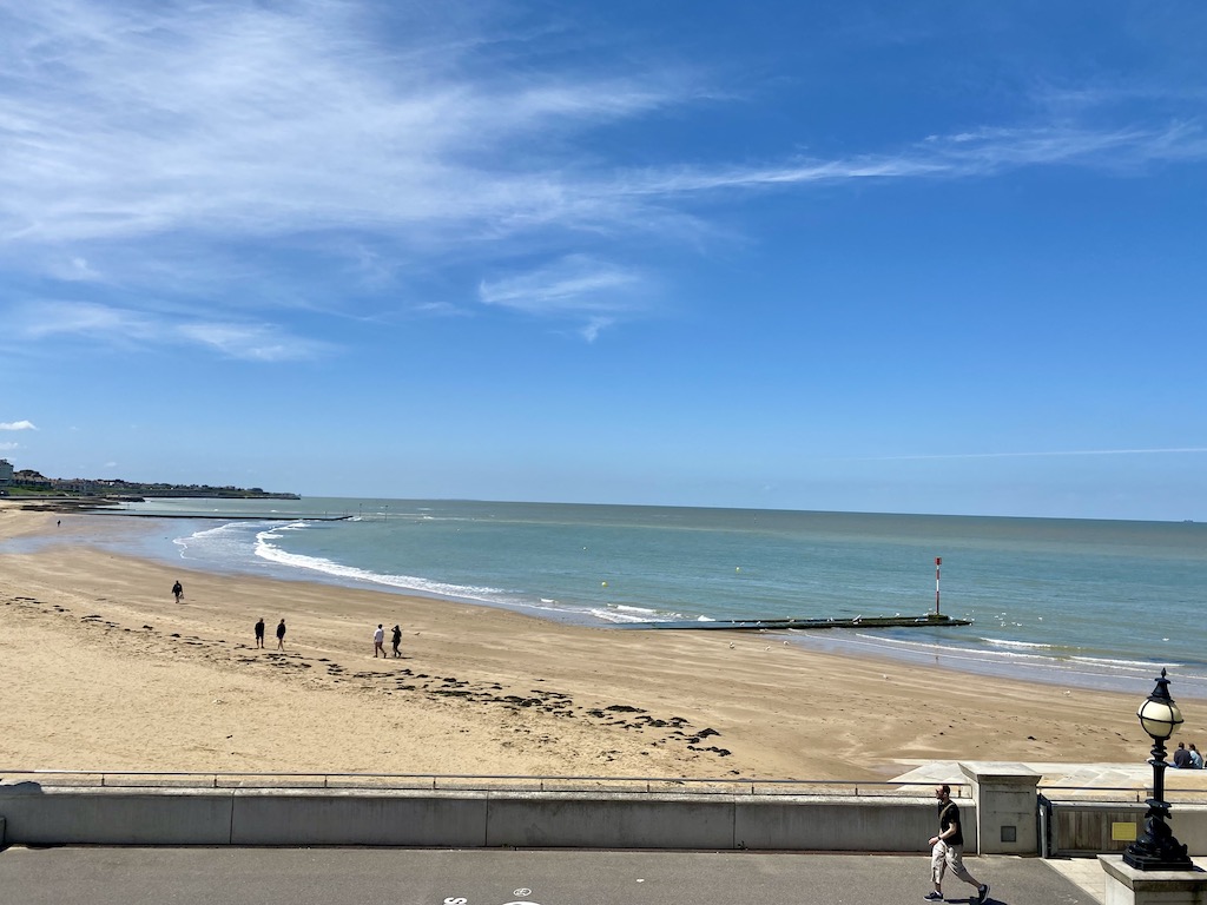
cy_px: 452
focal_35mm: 26
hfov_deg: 67.3
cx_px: 604
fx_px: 907
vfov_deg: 53.1
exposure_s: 1/5747
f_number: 1.8
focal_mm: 4.25
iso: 32
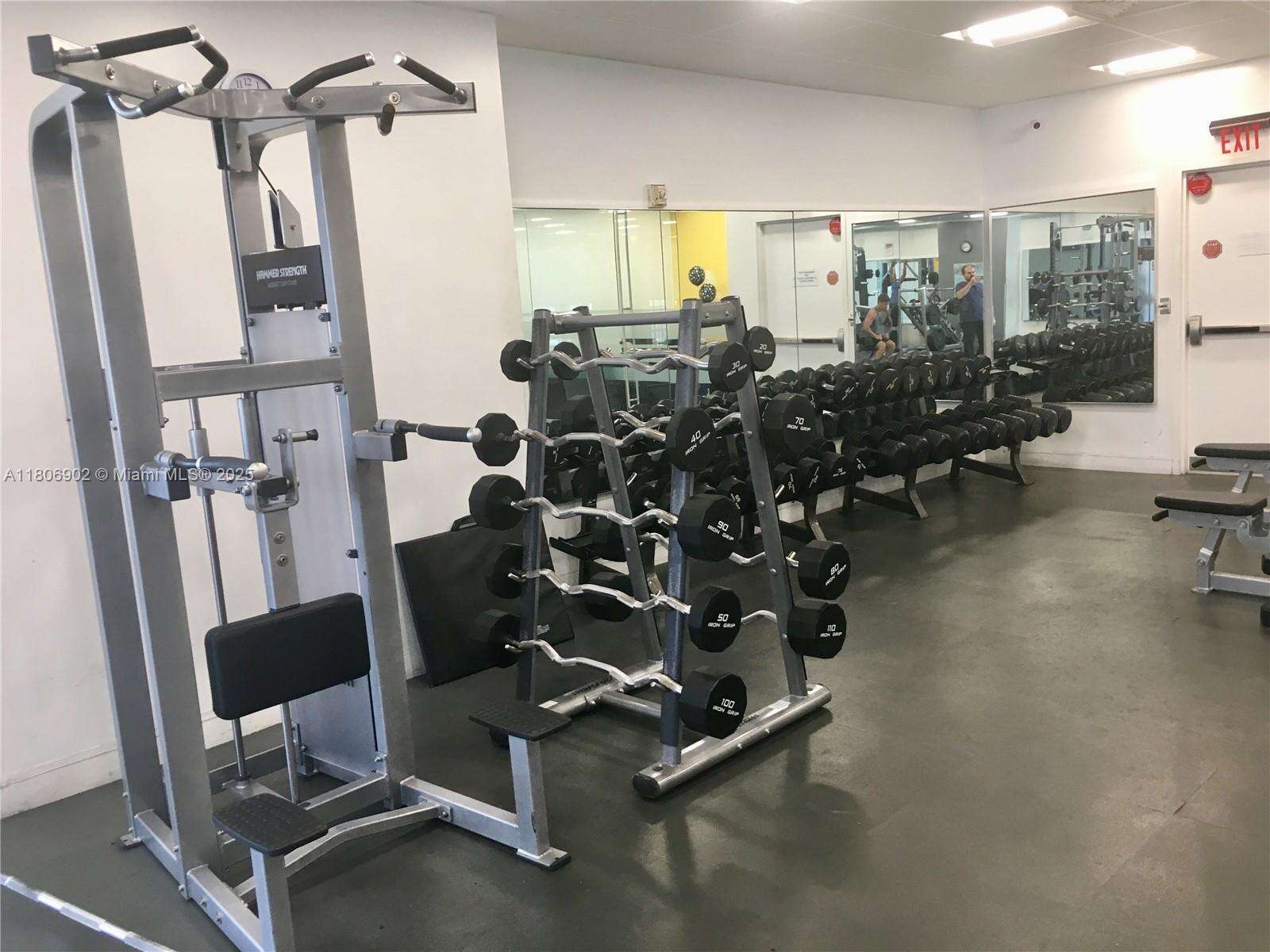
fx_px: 1064
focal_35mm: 29
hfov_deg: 61.7
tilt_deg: -6.6
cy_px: 476
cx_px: 635
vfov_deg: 48.2
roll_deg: +3.4
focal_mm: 4.15
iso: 32
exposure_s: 1/30
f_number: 2.2
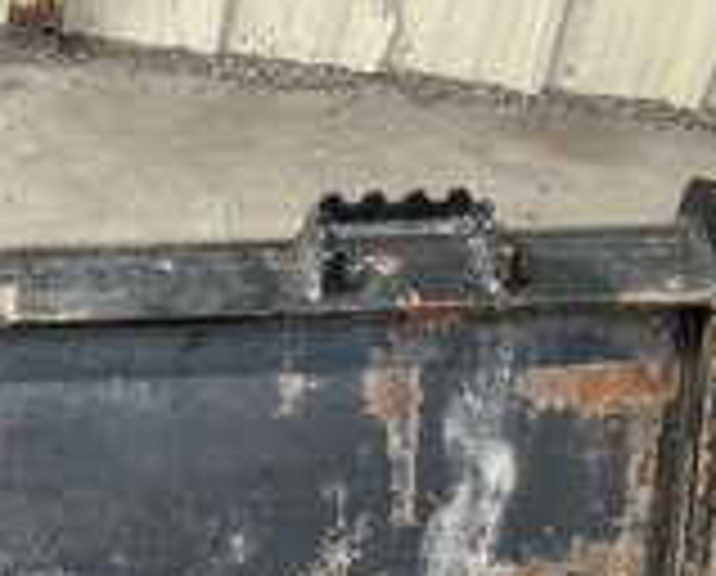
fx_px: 1508
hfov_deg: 25.1
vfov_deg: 21.3
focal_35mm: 71
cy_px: 482
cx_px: -45
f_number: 1.8
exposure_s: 1/606
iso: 25
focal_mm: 3
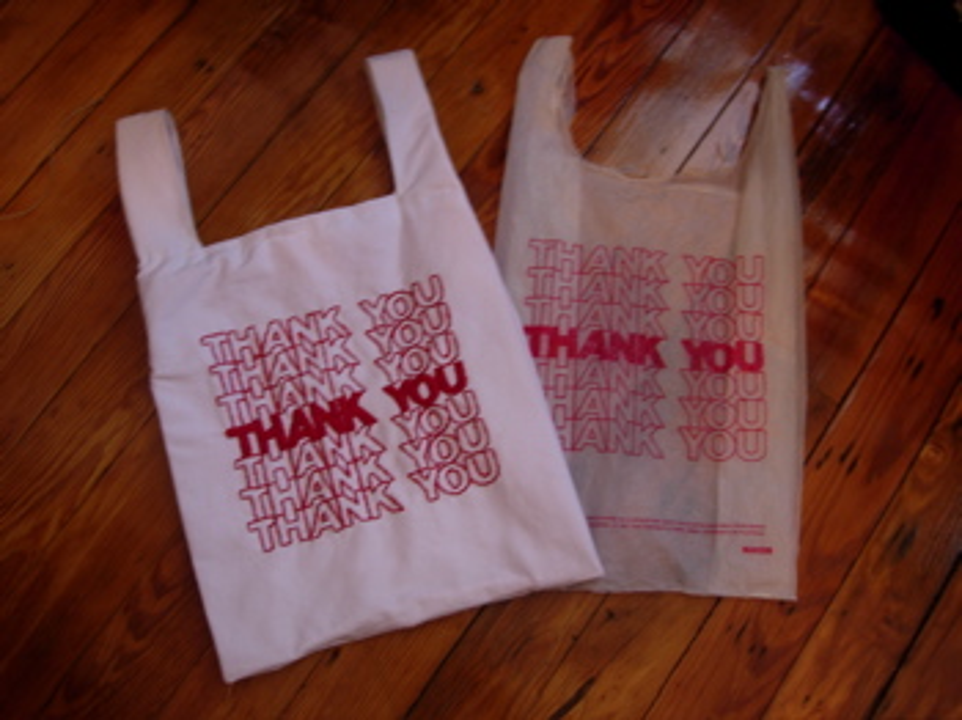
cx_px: 481
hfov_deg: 49.0
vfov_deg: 37.7
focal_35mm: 38
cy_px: 360
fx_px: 1055
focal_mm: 7.8
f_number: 2.8
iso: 64
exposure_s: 1/6.9
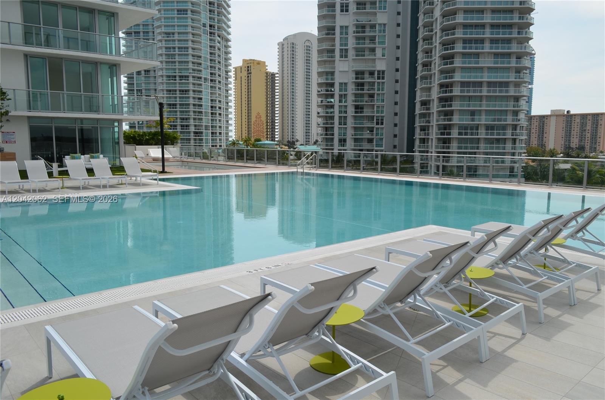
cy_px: 200
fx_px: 453
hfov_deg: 67.5
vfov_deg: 47.7
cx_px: 302
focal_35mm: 27
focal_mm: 18
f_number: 9
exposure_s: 1/320
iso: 100
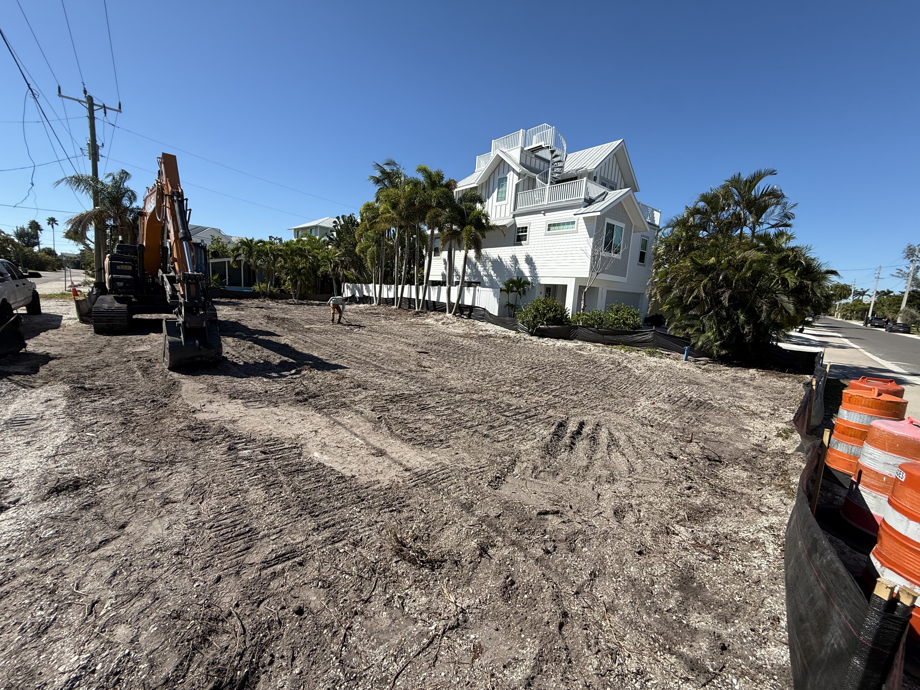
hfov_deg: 102.1
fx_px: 372
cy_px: 345
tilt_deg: -8.8
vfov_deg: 85.7
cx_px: 460
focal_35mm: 14
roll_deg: -3.7
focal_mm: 2.22
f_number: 2.2
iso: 50
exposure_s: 1/1961
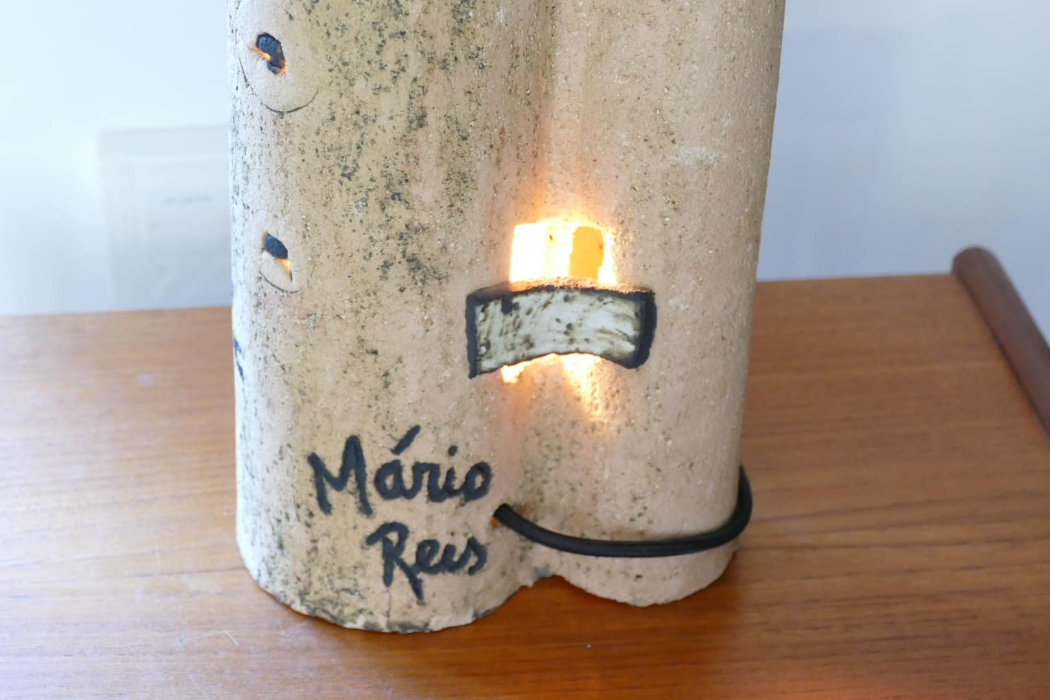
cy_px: 350
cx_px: 525
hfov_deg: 26.0
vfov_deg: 17.5
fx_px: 2275
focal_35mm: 78
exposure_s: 1/30
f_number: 3.7
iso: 1600
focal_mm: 28.55
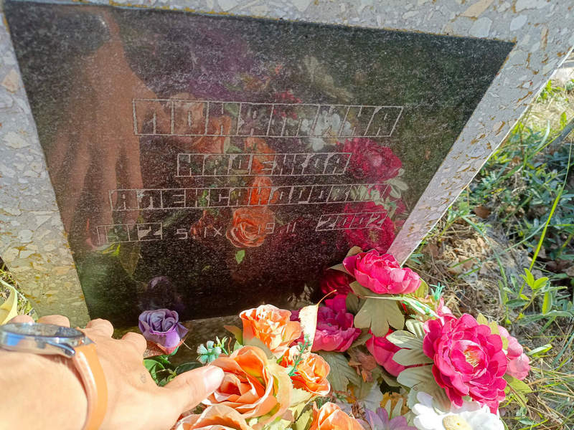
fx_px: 415
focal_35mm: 25
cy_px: 215
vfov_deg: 54.9
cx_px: 287
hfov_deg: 69.4
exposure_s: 1/368
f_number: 1.69
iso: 105
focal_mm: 4.76
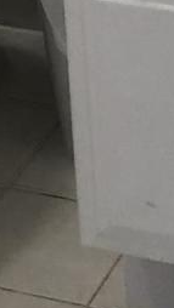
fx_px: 1967
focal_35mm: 240
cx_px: 128
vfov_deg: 7.8
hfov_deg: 5.1
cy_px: -597
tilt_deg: -10.1
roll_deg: +1.6
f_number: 1.8
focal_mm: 4
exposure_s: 1/30
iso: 32
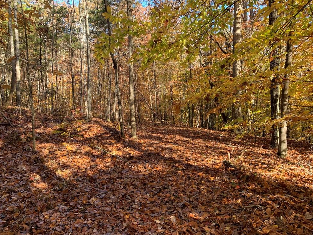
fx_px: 244
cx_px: 159
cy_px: 121
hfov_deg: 65.3
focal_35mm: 27
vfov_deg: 51.4
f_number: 1.8
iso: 25
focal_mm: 4.25
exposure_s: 1/121
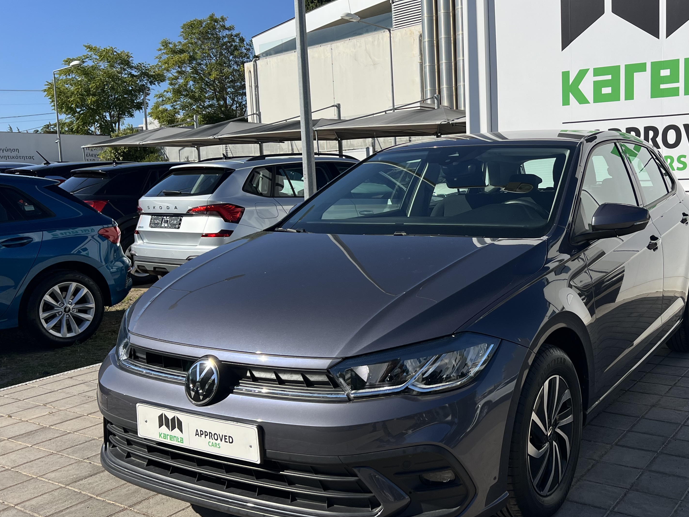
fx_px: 736
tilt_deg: -5.0
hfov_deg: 49.2
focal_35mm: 37
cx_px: 462
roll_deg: +2.3
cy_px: 253
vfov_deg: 38.7
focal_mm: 5.7
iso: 50
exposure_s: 1/6993
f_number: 1.5
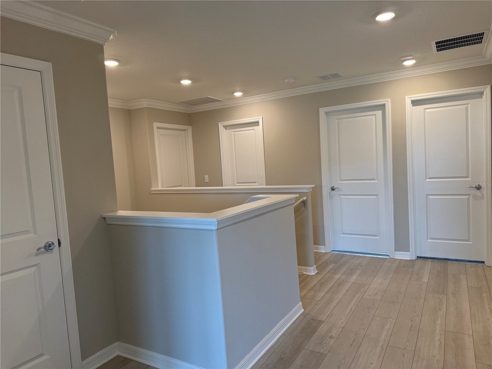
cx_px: 246
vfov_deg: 56.8
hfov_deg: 71.6
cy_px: 184
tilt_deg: -3.6
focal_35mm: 24
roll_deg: +3.6
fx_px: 341
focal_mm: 6.76
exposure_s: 1/193
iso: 200
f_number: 1.78
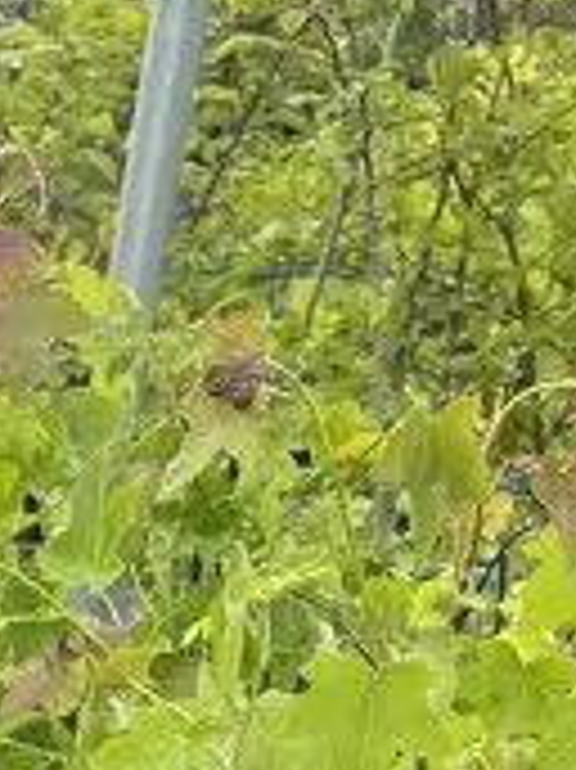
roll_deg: -2.6
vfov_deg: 11.0
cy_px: 1508
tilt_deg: -19.6
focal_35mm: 164
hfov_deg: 7.8
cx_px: -1170
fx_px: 3643
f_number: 1.6
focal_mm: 5.1
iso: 50
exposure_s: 1/445
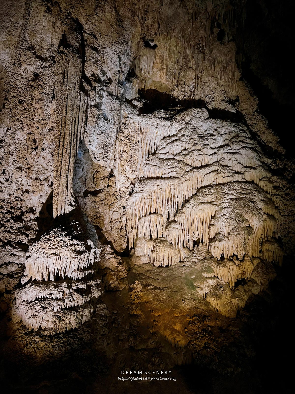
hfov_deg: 53.1
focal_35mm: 26
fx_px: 295
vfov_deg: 67.3
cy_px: 197
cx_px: 148
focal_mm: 5.7
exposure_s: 1/30
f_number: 1.5
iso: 800
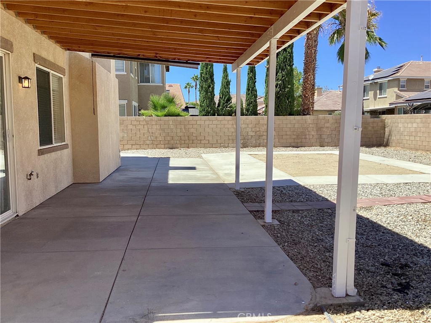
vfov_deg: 45.4
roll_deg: -0.6
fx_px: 386
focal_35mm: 31
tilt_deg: -7.9
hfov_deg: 58.4
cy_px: 162
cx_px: 216
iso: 25
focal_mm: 3.3
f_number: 2.4
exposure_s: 1/970
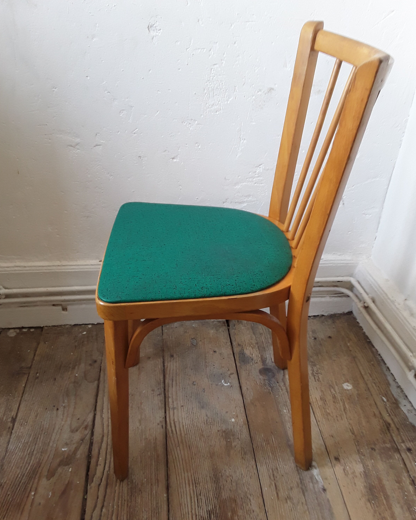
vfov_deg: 60.3
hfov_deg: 50.0
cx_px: 207
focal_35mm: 29
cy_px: 286
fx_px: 446
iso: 64
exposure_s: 1/33
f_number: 1.9
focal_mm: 2.91
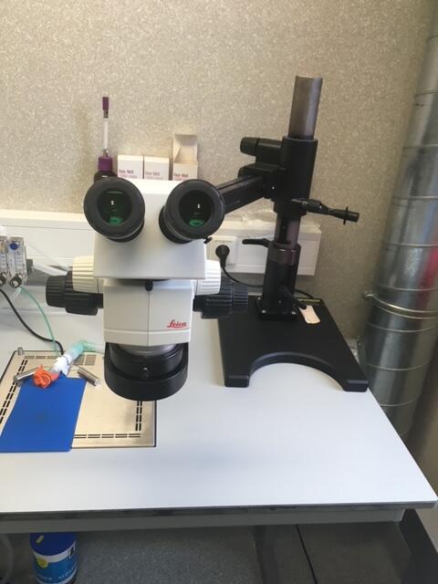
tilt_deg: -24.5
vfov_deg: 61.7
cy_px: 292
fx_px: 489
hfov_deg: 48.2
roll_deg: -5.9
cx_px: 219
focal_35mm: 29
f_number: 2.2
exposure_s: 1/33
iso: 32
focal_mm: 4.15
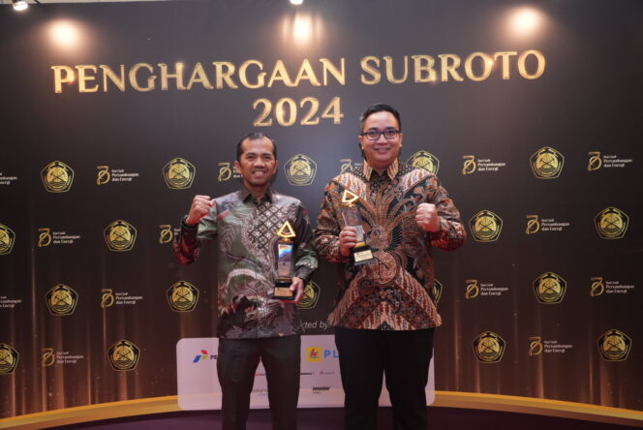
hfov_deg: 60.2
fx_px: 554
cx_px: 322
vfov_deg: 42.4
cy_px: 215
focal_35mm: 31
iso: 4000
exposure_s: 1/160
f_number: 4
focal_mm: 31
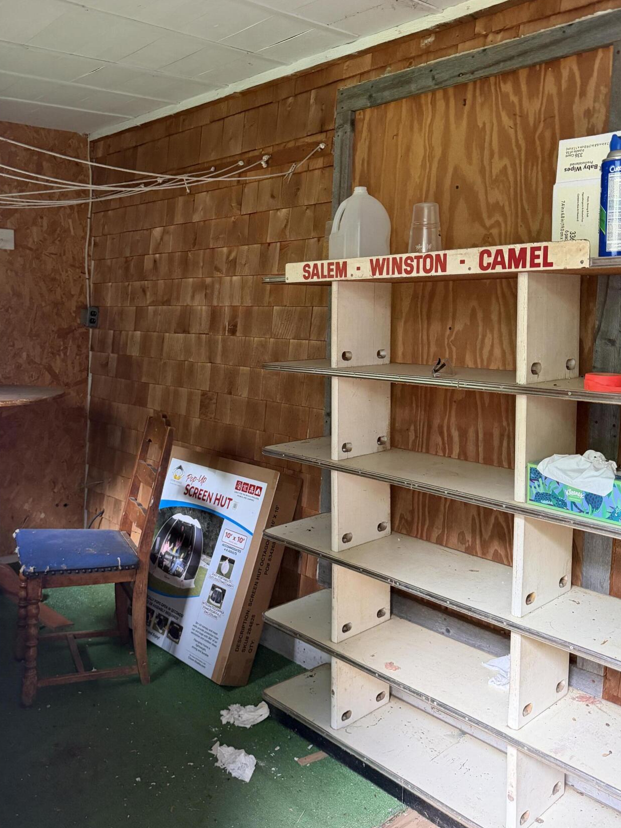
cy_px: 361
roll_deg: -1.0
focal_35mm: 29
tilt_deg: -4.9
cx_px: 288
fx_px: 694
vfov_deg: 61.4
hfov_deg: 48.2
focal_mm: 6.76
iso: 500
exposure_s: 1/60
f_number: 1.78
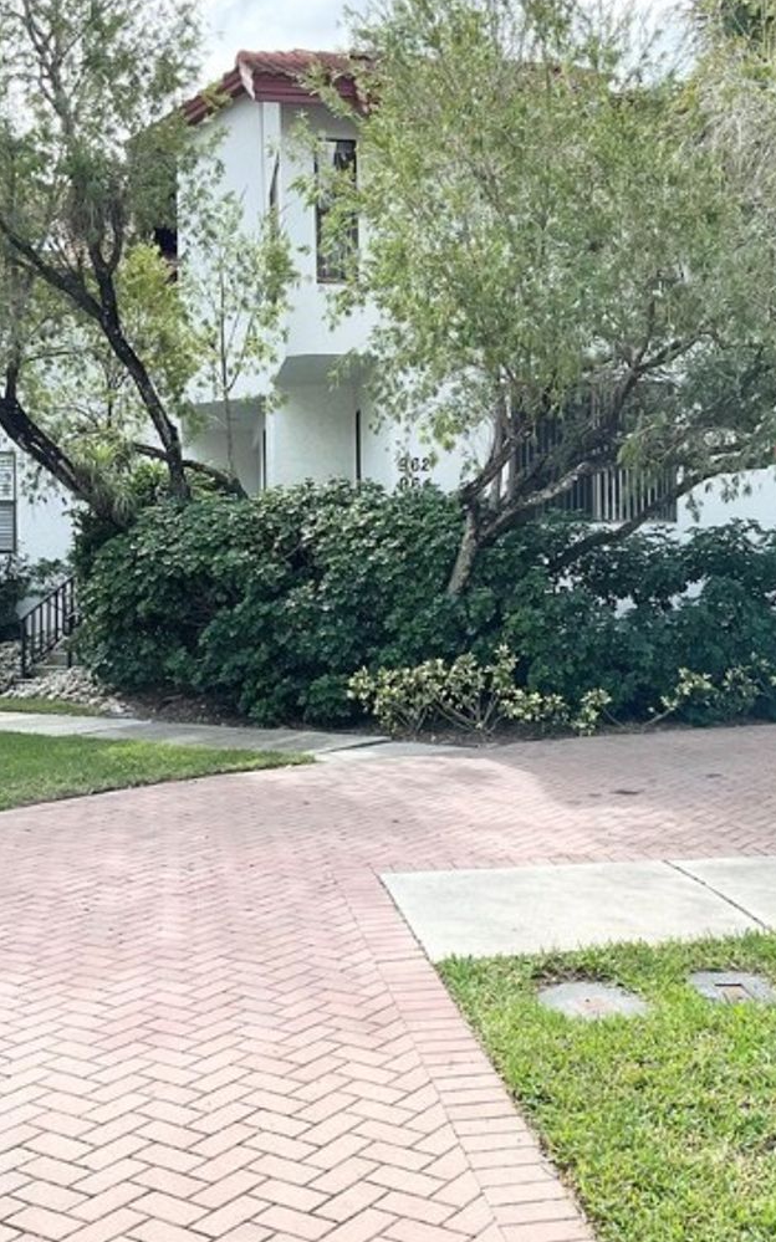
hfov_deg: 30.4
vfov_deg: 47.1
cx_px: 475
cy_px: 559
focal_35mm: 42
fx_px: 1422
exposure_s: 1/635
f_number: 1.8
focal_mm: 3
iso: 16
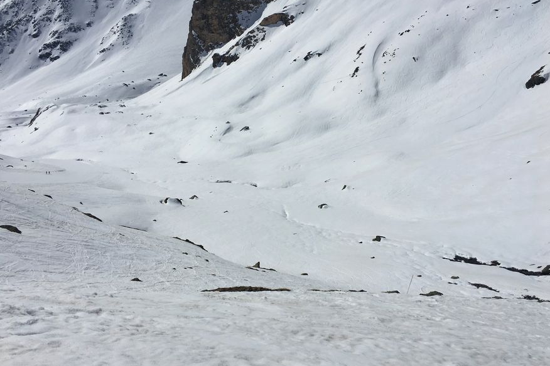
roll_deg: -3.8
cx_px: 282
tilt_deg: -16.4
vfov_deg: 42.3
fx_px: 474
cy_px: 176
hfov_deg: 60.3
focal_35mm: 31
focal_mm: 4.15
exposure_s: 1/10989
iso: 25
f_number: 2.2
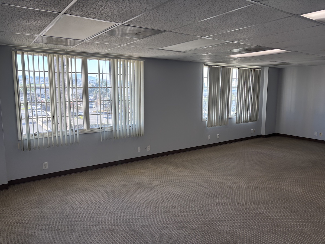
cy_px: 122
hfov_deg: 67.3
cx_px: 162
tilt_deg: -8.0
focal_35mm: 26
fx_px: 244
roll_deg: -0.2
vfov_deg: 53.1
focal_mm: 5.96
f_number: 1.6
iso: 64
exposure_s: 1/120
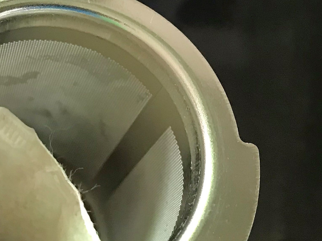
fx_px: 688
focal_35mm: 74
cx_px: 87
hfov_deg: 26.1
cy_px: 74
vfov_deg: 19.8
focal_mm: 3.99
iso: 100
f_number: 1.8
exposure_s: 1/17
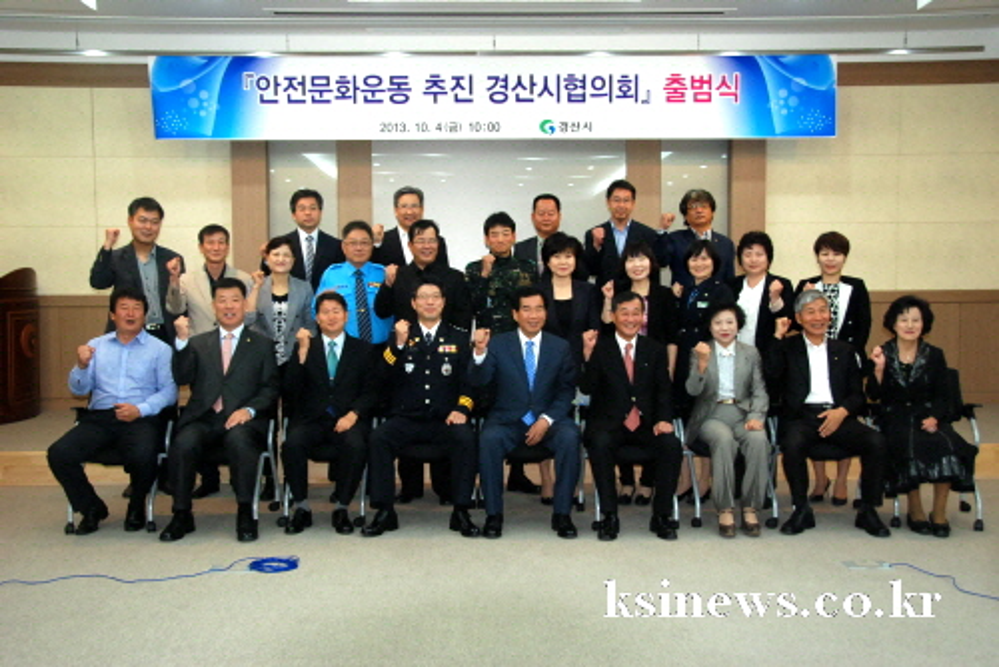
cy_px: 334
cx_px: 500
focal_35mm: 39
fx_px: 1083
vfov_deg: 34.3
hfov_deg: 49.5
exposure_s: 1/60
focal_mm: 26
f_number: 5
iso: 800
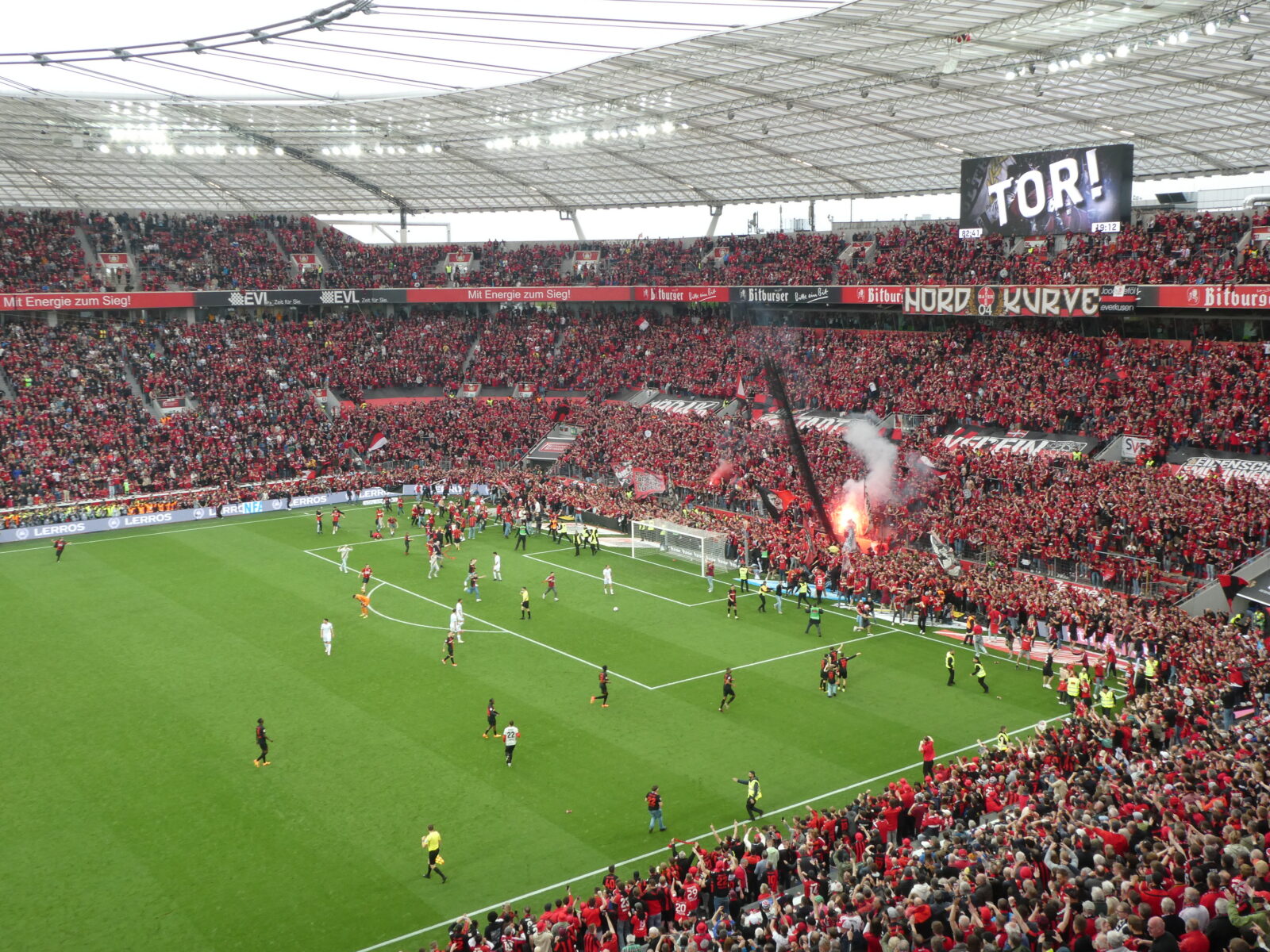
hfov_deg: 52.6
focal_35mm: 35
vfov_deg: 40.7
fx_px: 1284
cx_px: 635
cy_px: 476
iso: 160
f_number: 3.7
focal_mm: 6.3
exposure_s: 1/80
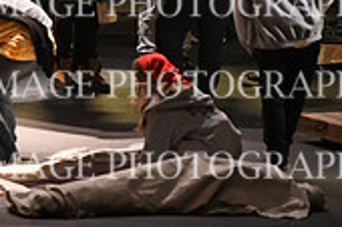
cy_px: -37
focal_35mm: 684
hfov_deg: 3.0
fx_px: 6492
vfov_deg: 2.0
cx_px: 97
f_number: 2.8
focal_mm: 200
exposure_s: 1/400
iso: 8000
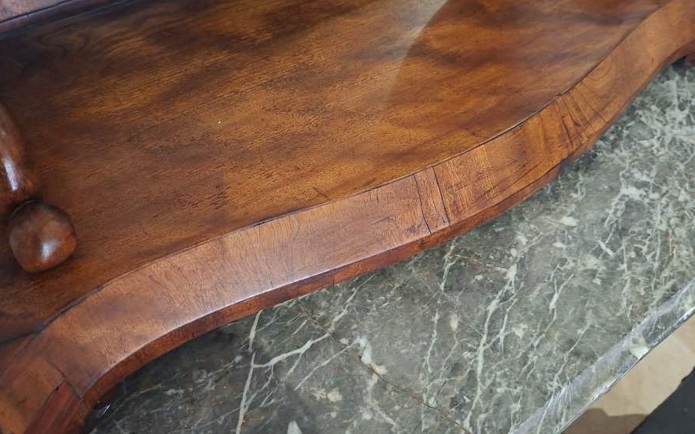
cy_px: 162
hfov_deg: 58.2
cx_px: 344
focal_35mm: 33
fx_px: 625
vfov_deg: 38.1
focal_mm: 5.54
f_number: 1.8
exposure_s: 1/33
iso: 400
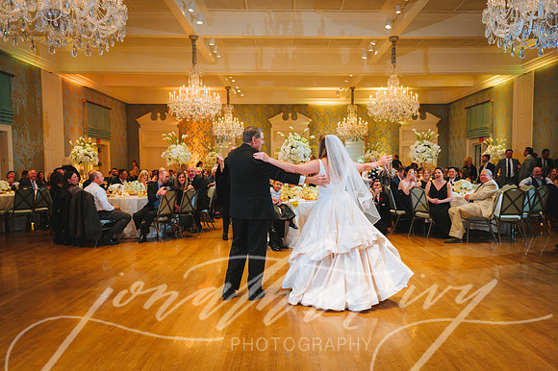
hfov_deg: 62.0
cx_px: 299
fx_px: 464
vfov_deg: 43.6
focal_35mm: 30
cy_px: 199
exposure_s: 1/80
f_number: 2.8
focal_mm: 28
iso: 1250
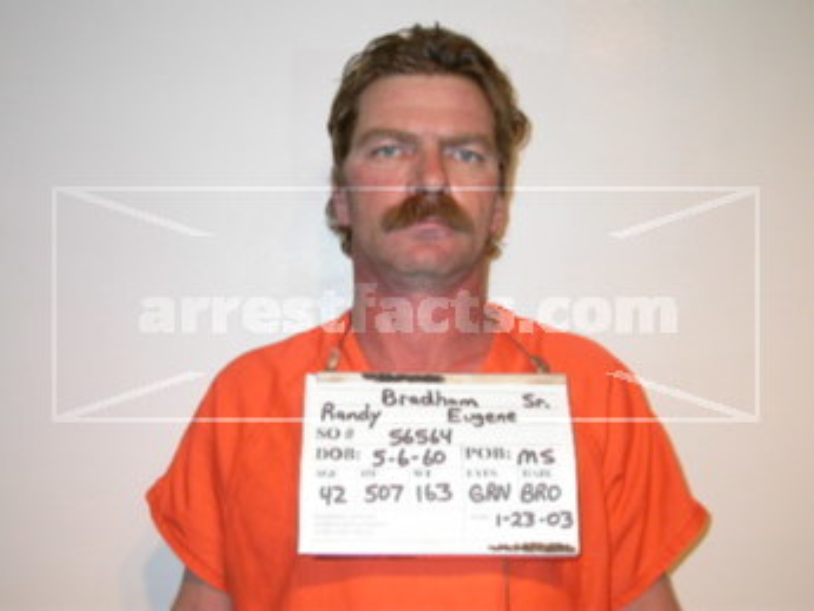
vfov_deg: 27.0
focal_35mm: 54
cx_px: 407
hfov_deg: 35.5
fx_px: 1270
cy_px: 306
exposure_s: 1/60.3
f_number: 2.9
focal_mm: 11.3
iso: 100
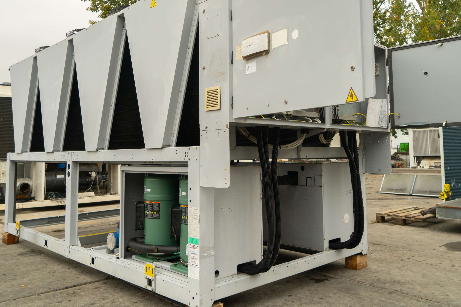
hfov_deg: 57.2
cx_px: 244
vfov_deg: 39.7
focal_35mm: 33
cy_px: 116
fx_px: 423
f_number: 5
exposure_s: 1/100
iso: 400
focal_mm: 24
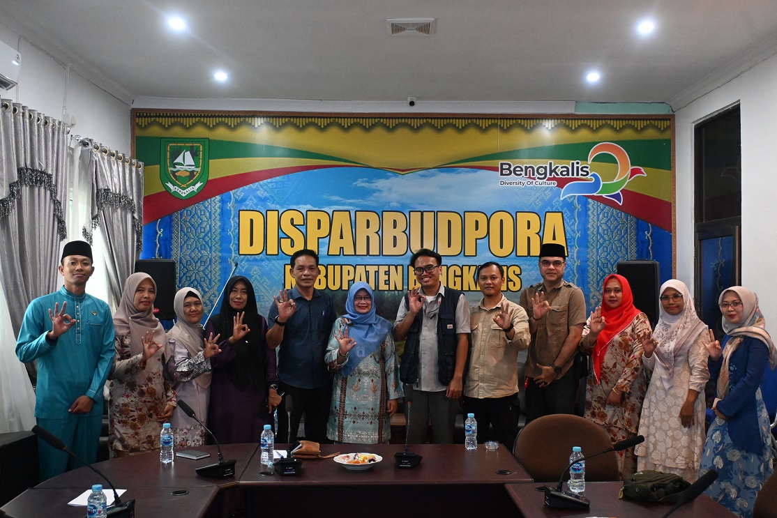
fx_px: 793
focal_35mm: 37
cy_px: 259
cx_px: 388
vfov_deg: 36.2
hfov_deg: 52.2
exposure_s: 1/80
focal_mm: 24.5
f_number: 4.2
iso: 3200
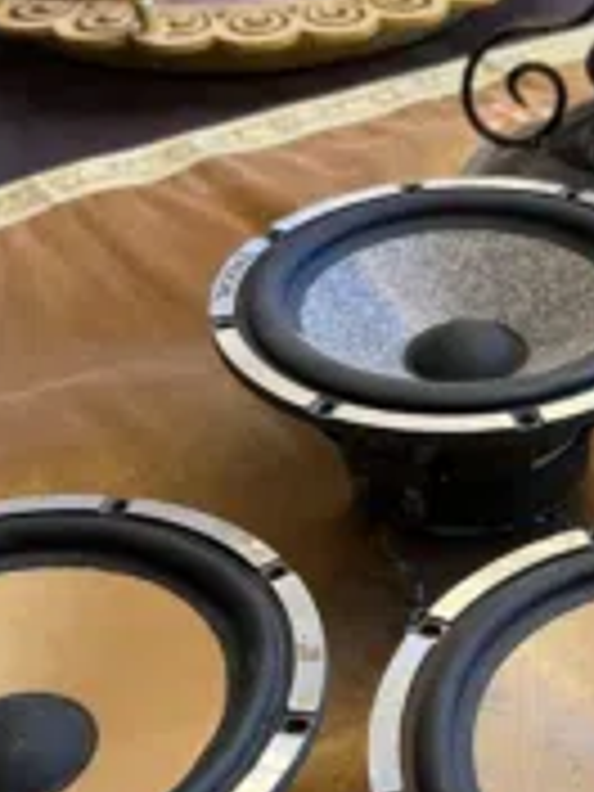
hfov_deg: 24.3
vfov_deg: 32.4
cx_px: 504
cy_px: 536
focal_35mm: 59
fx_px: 1350
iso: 320
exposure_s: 1/50
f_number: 1.5
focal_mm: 5.7
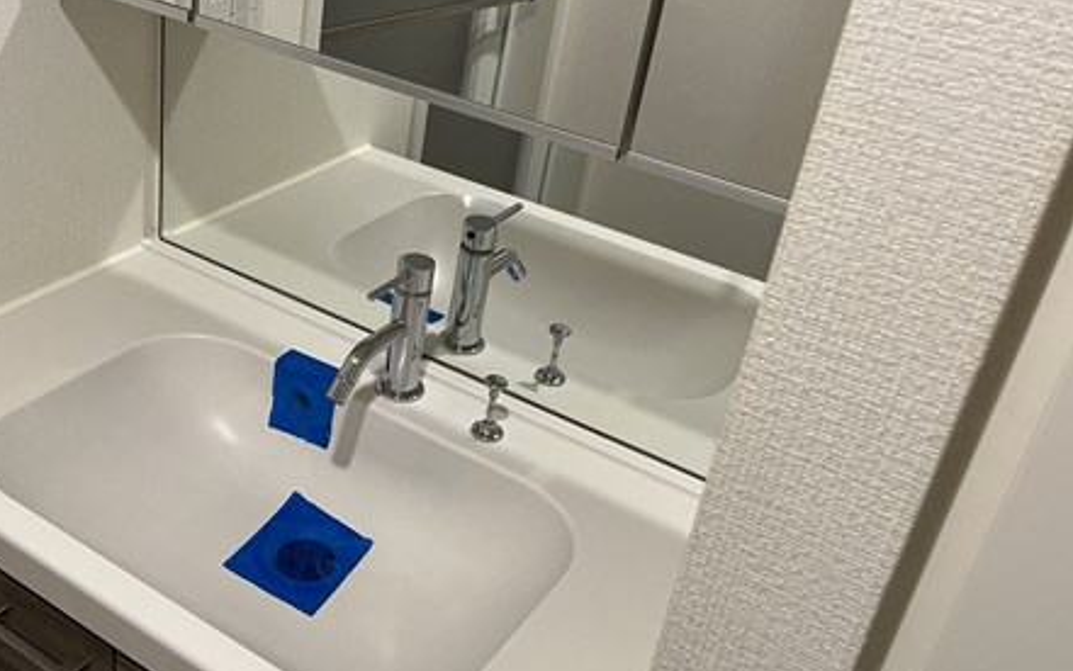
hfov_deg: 48.2
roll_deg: -6.1
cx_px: 336
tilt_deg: -28.6
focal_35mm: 40
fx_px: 1170
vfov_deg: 32.0
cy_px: 299
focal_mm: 5.1
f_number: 1.6
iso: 80
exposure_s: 1/50
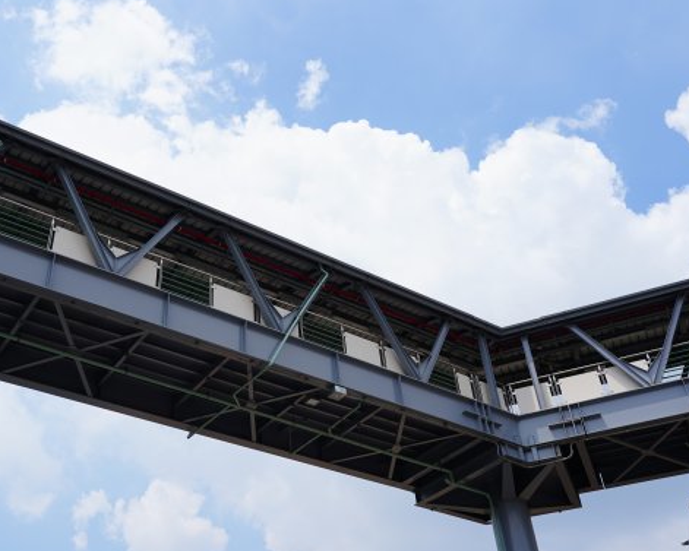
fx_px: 795
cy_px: 275
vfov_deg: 38.2
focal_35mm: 39
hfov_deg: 46.6
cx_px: 278
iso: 100
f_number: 8
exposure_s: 1/320
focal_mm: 32
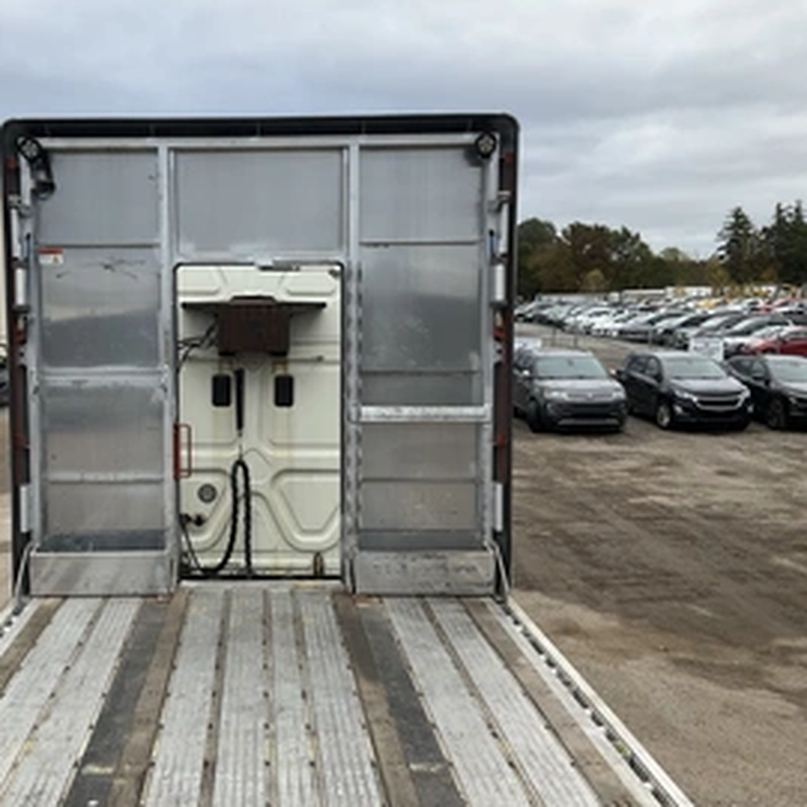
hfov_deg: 43.0
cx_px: 242
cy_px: 409
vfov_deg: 43.9
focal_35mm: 38
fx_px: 1002
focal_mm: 3
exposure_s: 1/674
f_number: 1.8
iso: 25
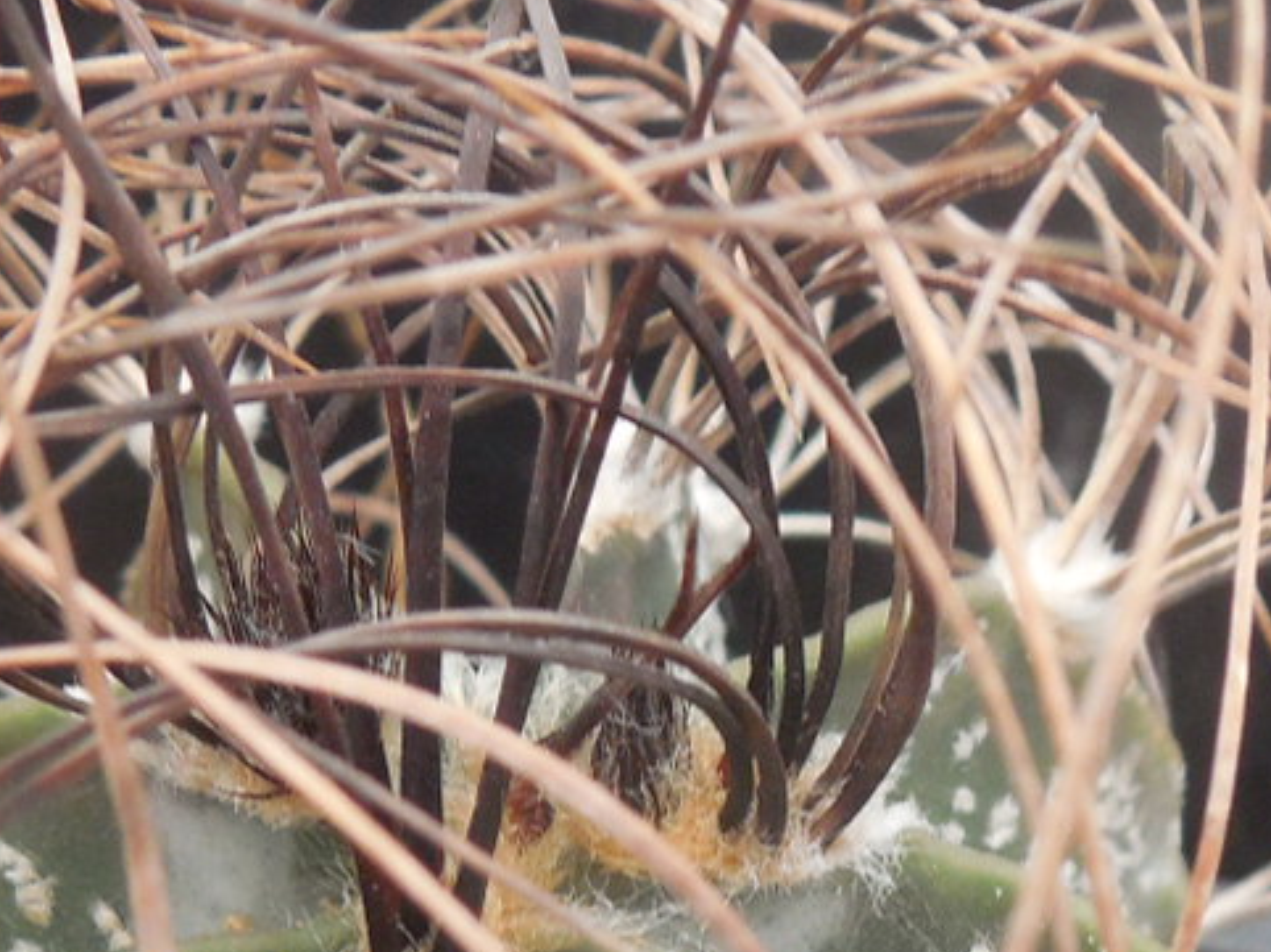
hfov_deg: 19.1
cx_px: 717
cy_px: 949
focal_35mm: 103
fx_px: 3780
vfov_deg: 14.1
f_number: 3.6
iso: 220
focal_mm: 5.6
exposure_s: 1/30
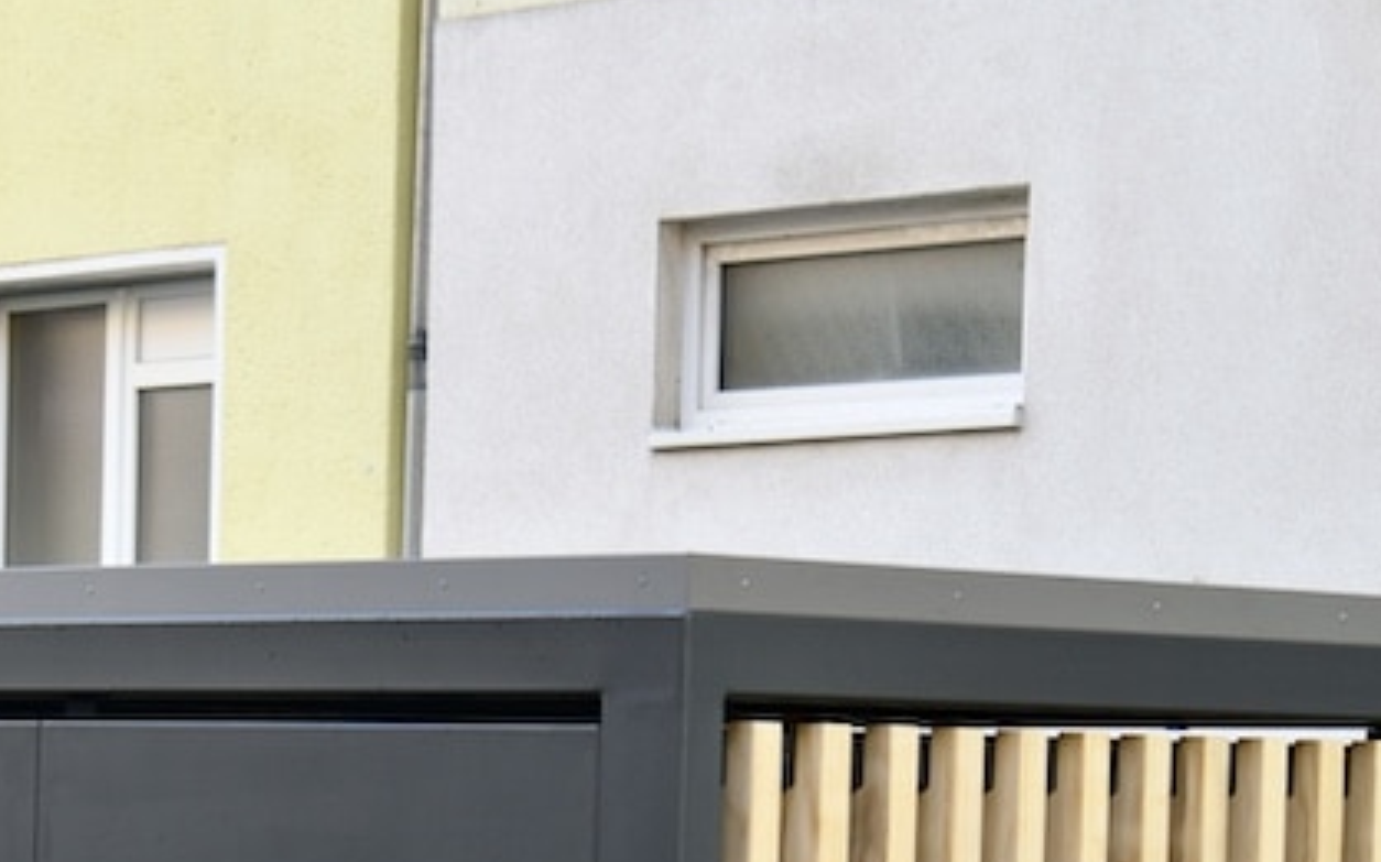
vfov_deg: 9.9
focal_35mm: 130
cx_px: 132
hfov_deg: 15.9
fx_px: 4891
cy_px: 1088
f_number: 4
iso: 160
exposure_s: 1/100
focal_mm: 52
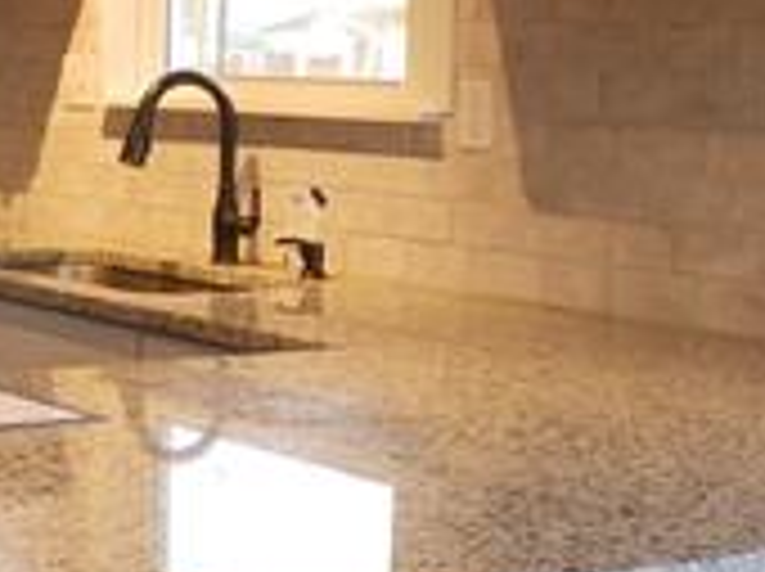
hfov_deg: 21.8
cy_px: 124
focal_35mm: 83
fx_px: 1832
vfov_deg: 17.6
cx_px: -158
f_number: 3.4
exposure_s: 1/30
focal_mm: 4
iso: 125
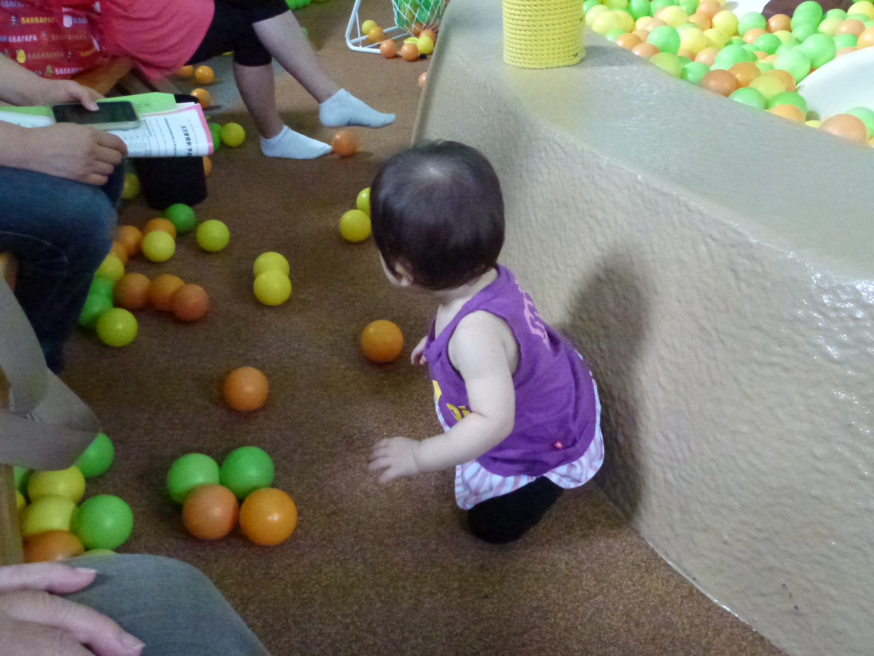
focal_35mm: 30
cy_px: 328
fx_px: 757
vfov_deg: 46.8
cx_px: 437
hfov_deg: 60.0
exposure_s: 1/80
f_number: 3.5
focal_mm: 5.4
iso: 1600
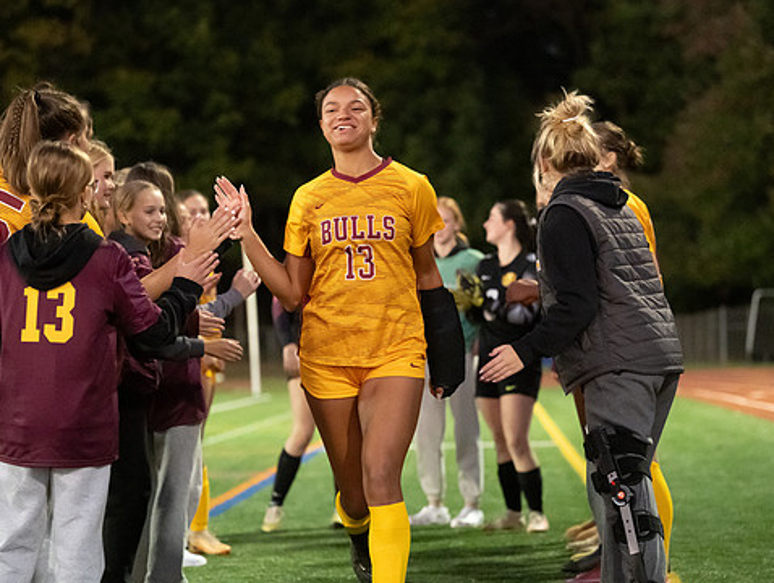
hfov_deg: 16.3
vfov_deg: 12.3
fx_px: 2710
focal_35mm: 121
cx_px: 353
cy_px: 325
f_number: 2.8
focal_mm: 92
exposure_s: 1/640
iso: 16000
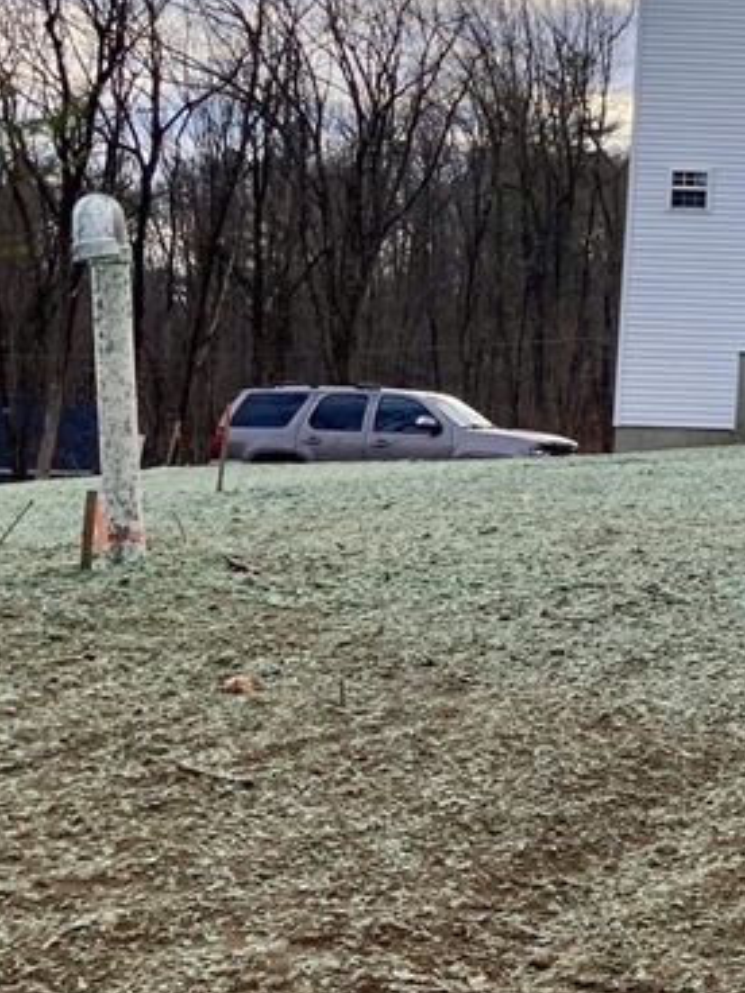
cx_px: 1096
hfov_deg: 17.2
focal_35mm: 78
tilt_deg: +7.7
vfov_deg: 24.6
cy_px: 189
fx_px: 2238
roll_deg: -2.4
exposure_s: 1/1499
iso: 20
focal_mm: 3.99
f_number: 1.8
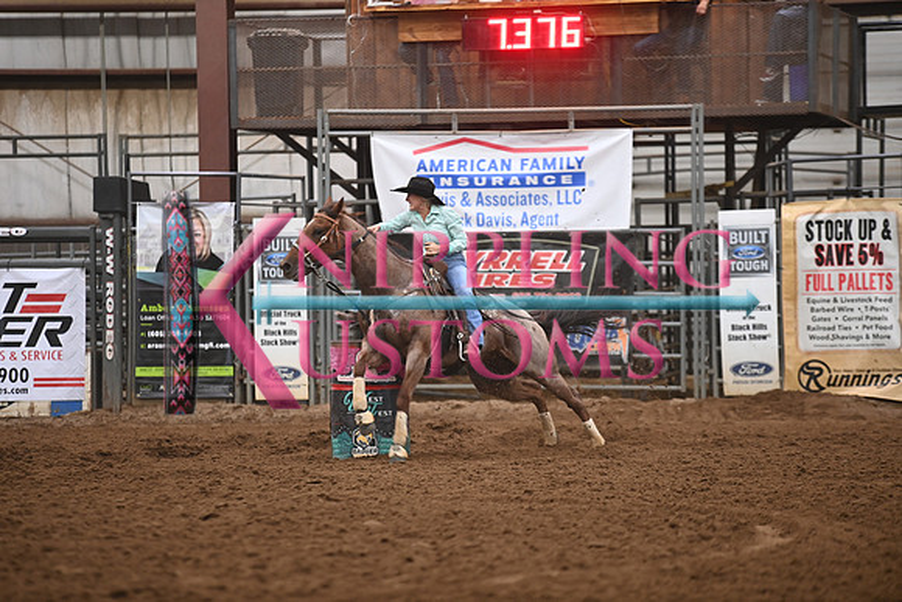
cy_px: 301
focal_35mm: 200
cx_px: 451
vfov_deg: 6.9
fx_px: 5012
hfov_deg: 10.3
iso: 2000
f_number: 2.8
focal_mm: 200
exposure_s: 1/250
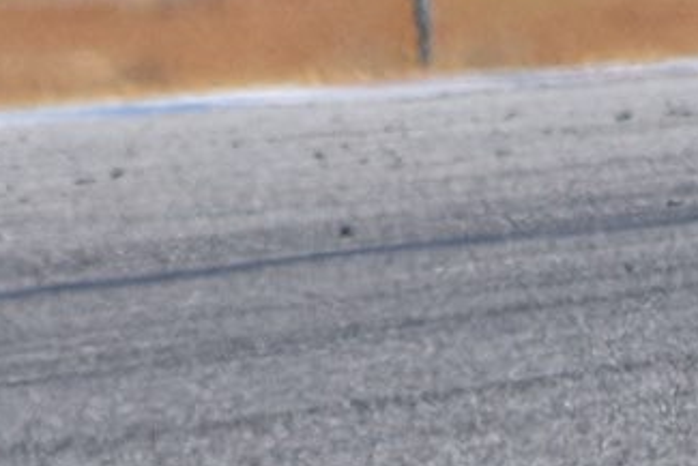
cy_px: 892
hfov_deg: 0.9
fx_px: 42983
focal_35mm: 2216
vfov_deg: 0.6
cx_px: 659
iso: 400
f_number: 8
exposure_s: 1/2000
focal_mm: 240
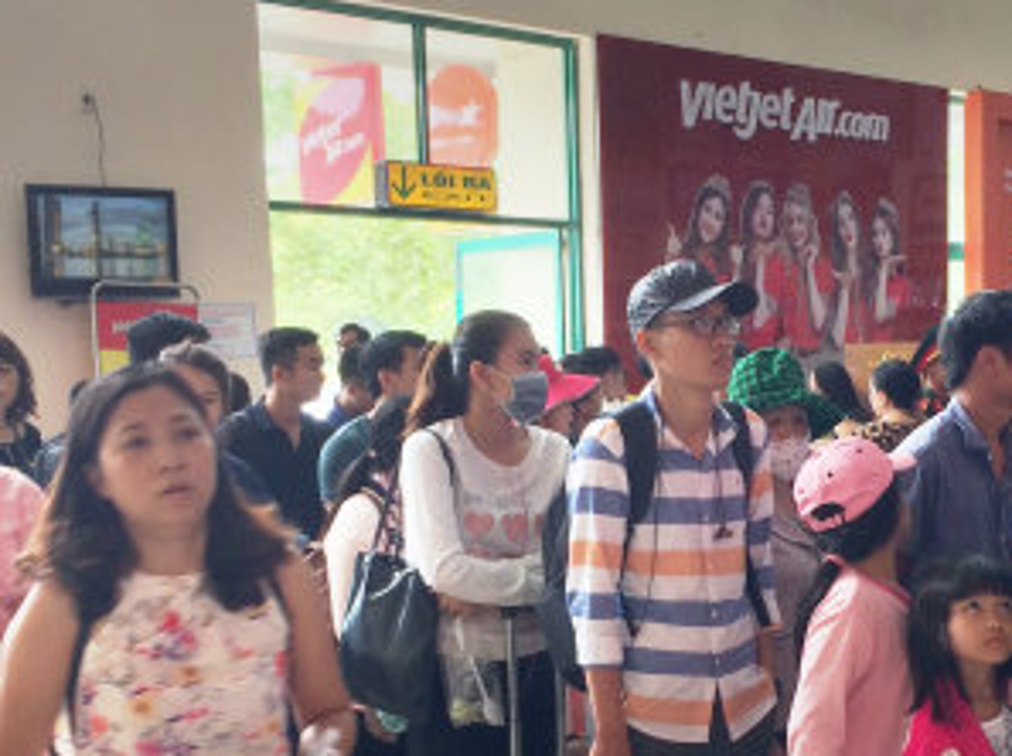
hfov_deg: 29.6
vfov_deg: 22.3
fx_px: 1898
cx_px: 697
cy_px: 599
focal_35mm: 65
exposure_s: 1/60
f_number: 2.2
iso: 40
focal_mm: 4.15
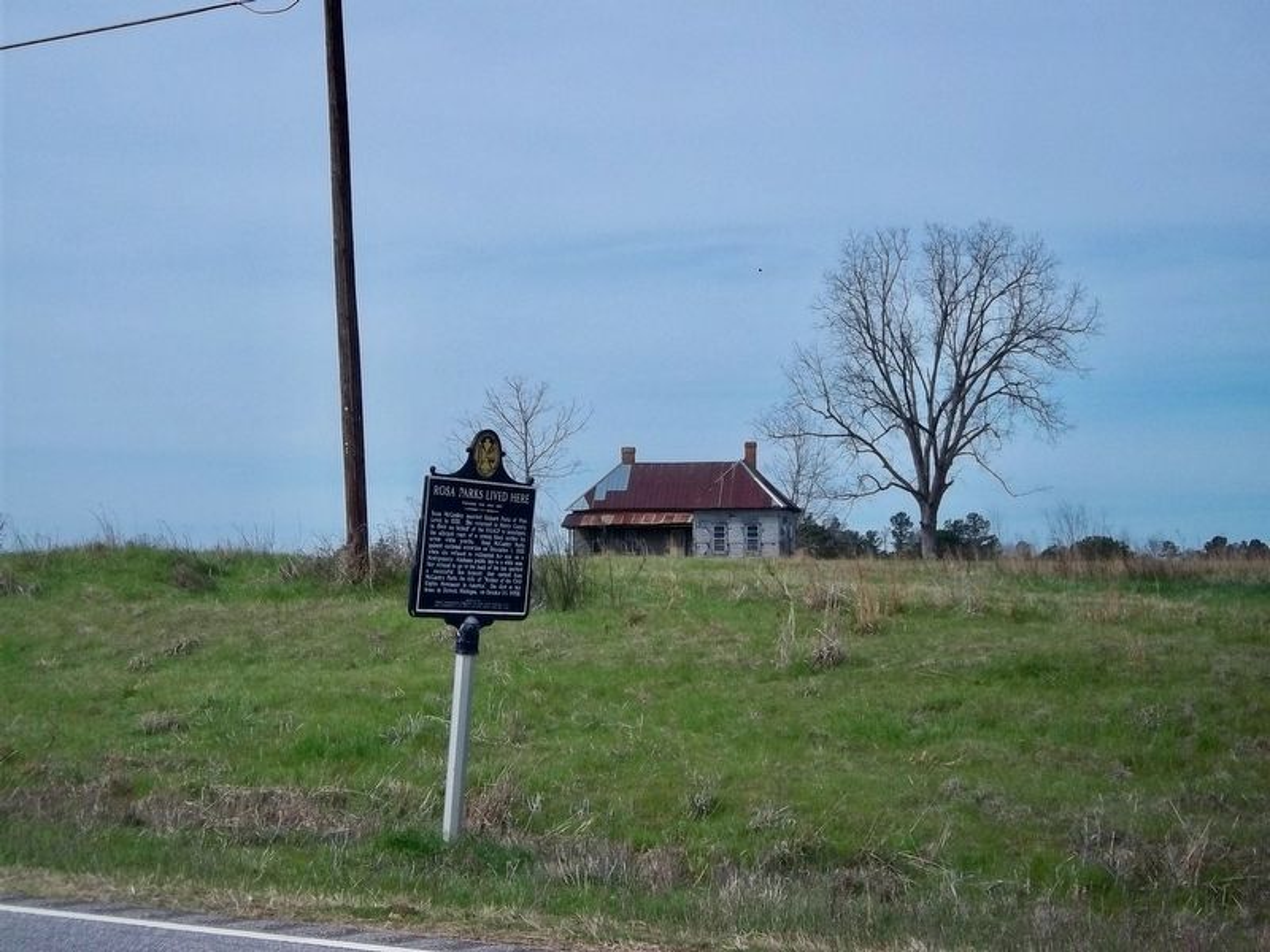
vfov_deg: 19.1
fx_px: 2825
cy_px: 476
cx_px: 635
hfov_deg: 25.3
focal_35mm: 77
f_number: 8.9
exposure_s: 1/250
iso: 80
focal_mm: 13.7
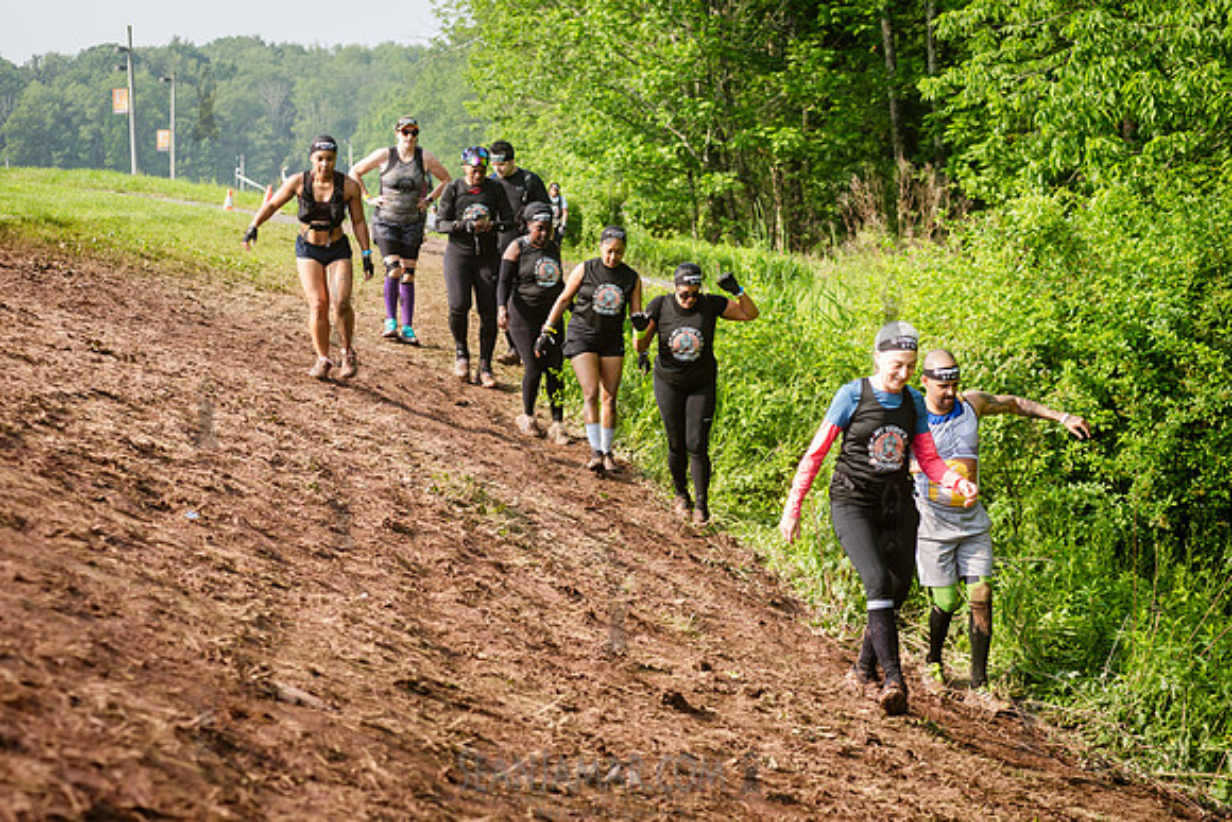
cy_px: 411
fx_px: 2753
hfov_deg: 25.2
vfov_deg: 17.0
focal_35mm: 80
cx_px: 616
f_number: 4.5
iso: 250
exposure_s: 1/500
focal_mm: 80
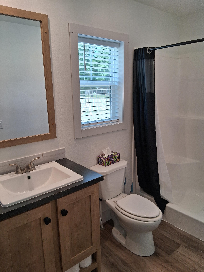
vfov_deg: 67.3
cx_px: 102
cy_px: 136
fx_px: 204
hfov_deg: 53.1
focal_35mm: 26
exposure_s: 1/100
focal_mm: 3.98
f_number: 1.8
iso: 40
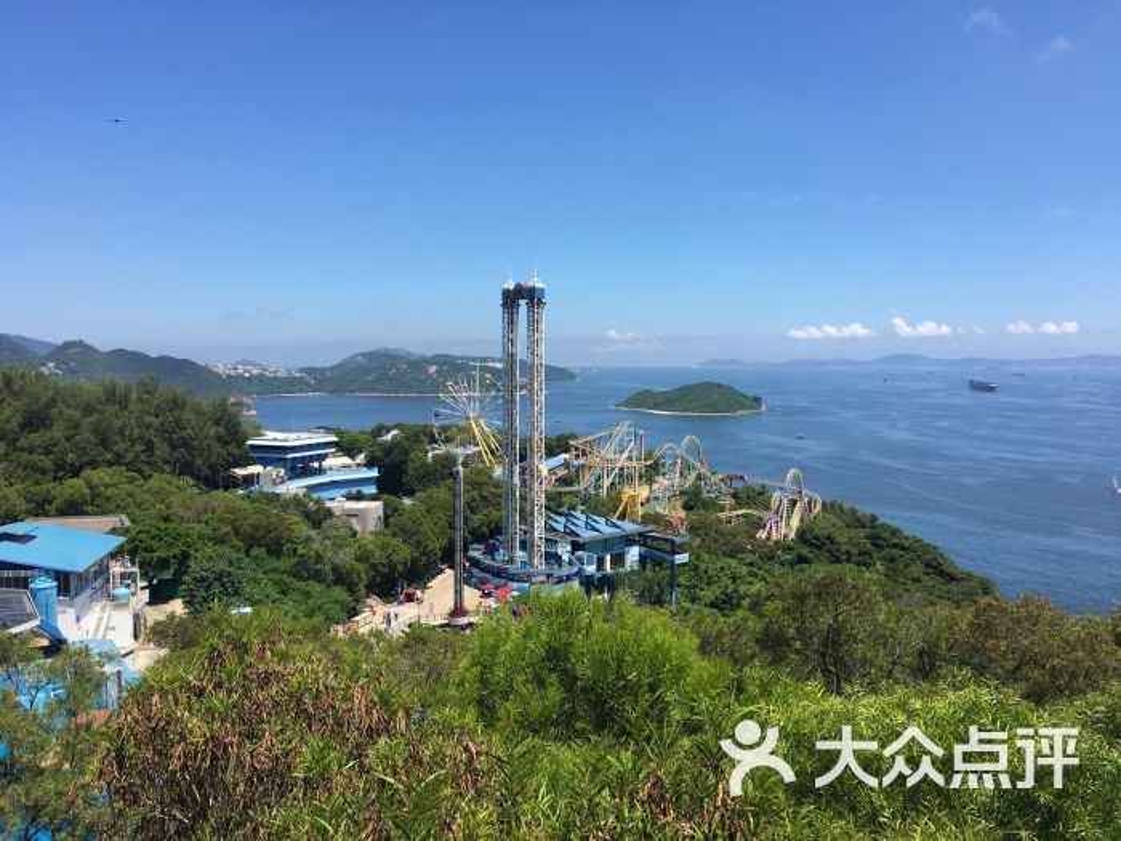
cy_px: 420
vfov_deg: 48.2
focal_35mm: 29
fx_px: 939
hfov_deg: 61.7
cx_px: 560
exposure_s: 1/1261
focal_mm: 4.15
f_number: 2.2
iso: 25
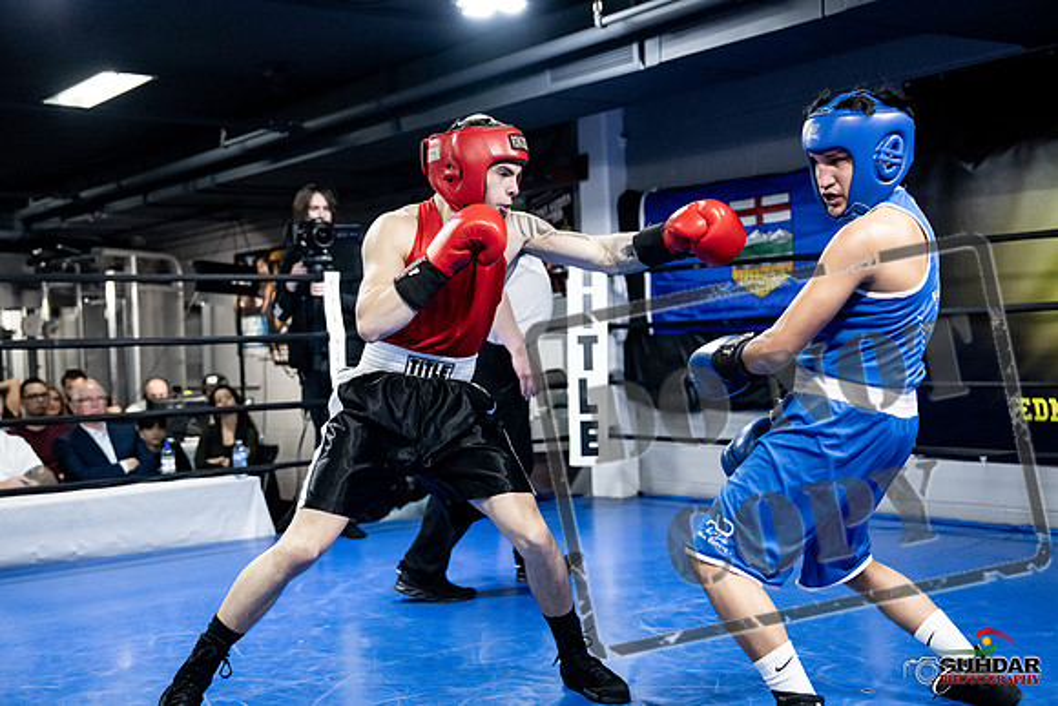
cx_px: 514
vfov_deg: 28.2
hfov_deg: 41.2
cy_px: 354
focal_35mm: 48
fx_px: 1407
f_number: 2.8
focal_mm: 44
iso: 8000
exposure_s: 1/1000
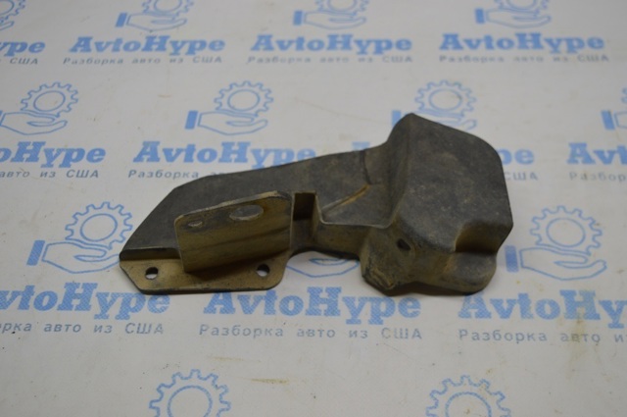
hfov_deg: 42.4
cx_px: 314
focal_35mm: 46
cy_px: 208
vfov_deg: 28.9
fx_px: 809
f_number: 5
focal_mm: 31
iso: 400
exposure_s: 1/100
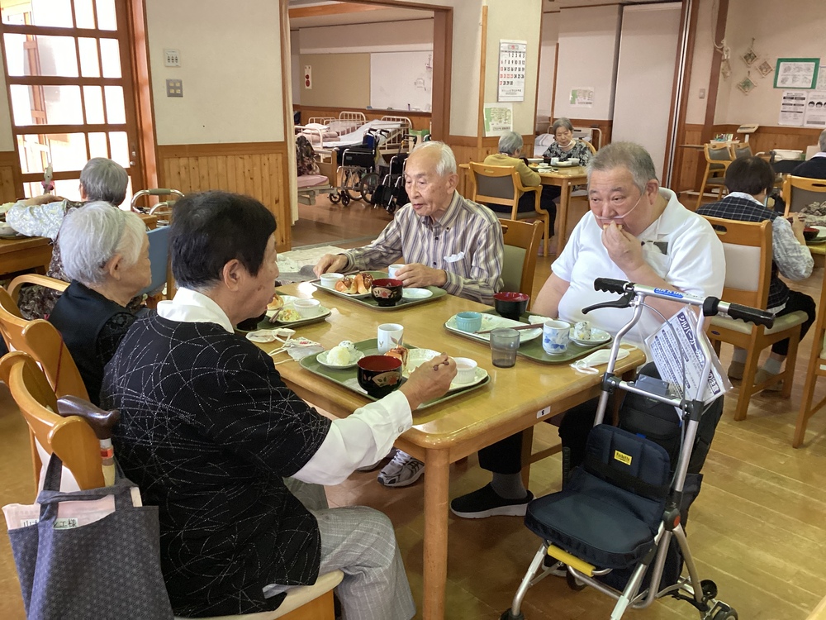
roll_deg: -1.7
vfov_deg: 45.4
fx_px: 740
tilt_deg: -17.0
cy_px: 310
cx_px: 413
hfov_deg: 58.4
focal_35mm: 31
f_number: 2.4
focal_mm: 3.3
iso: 250
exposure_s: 1/60
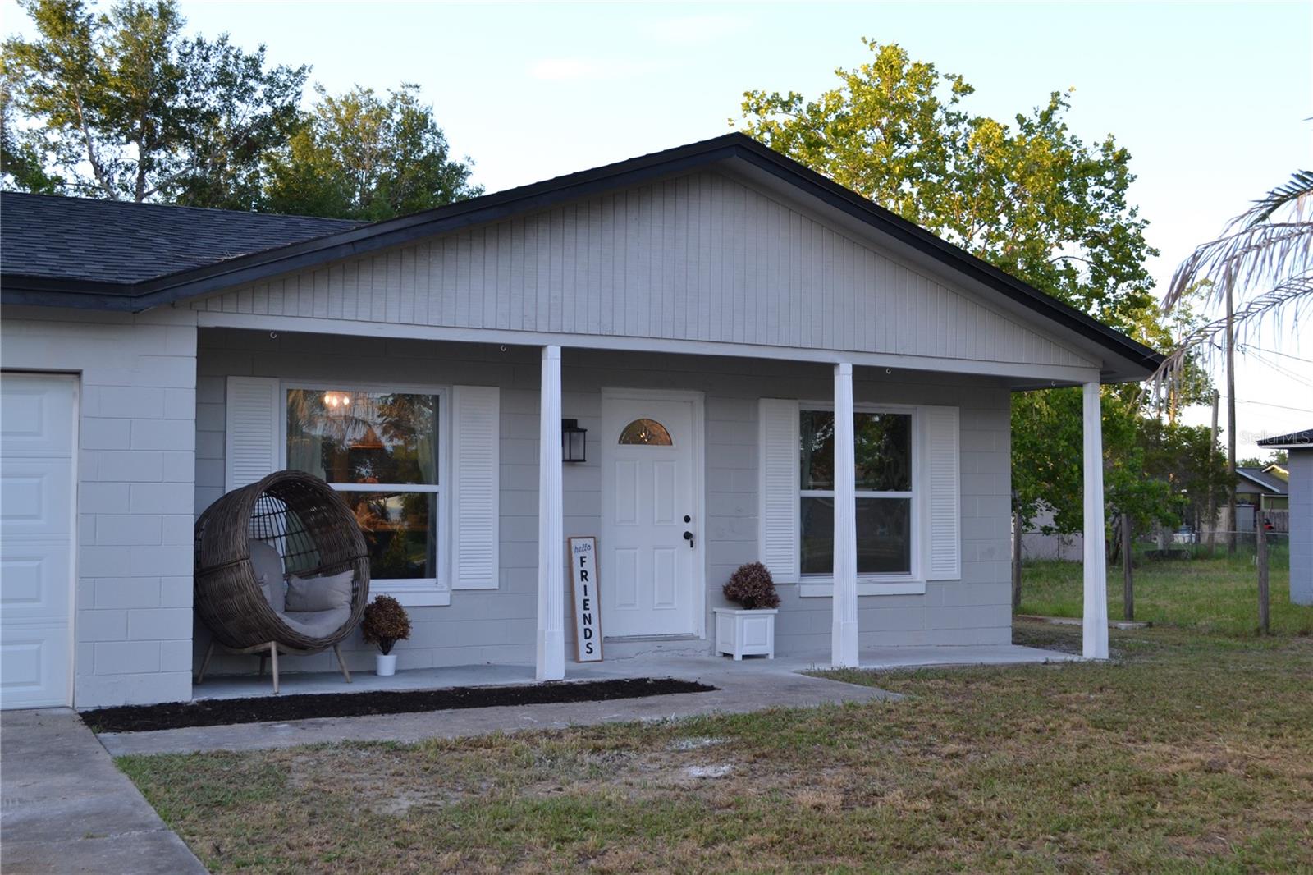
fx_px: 1422
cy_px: 438
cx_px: 656
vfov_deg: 34.2
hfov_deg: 49.6
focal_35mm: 39
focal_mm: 26
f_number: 5
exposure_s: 1/100
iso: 400
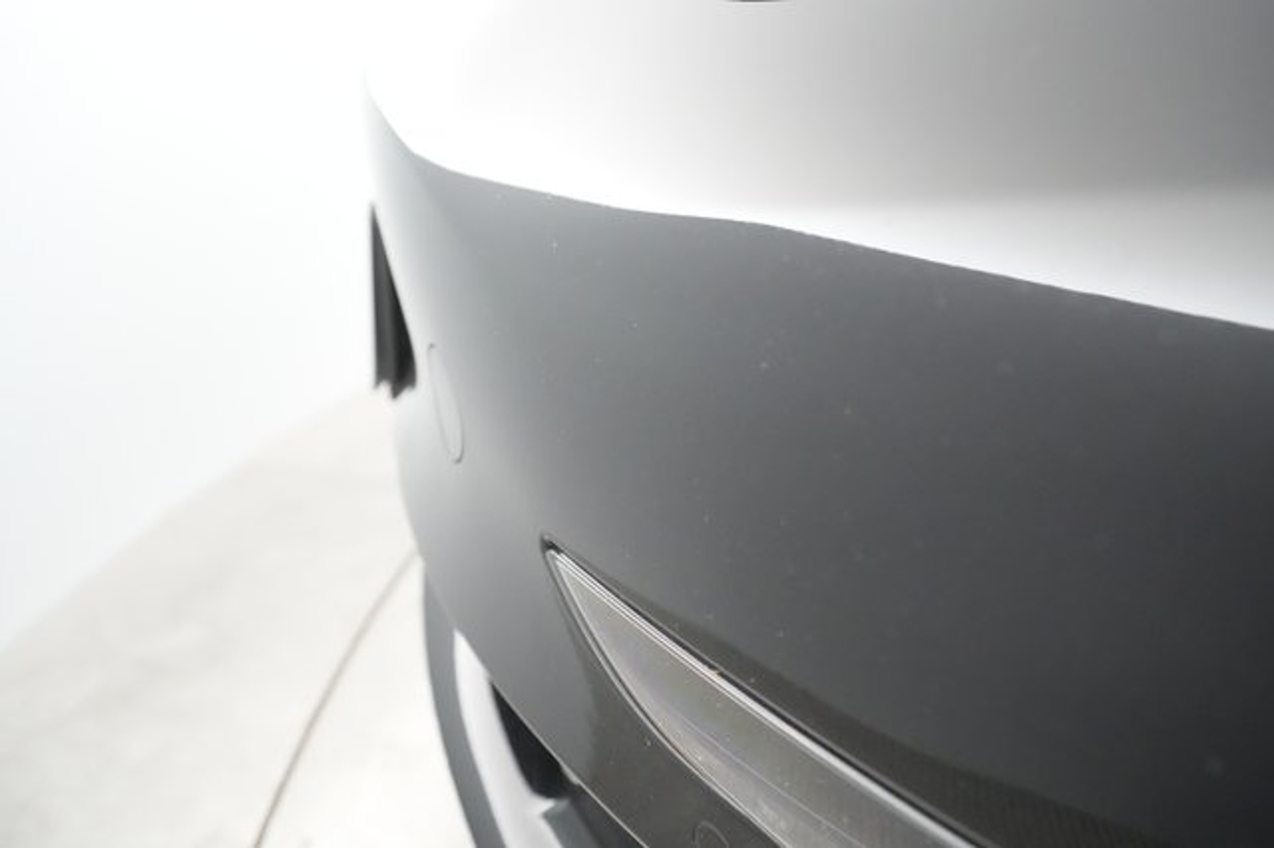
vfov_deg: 46.4
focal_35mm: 28
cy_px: 424
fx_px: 990
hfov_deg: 65.5
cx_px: 637
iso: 12800
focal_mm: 28
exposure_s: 1/100
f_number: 4.5
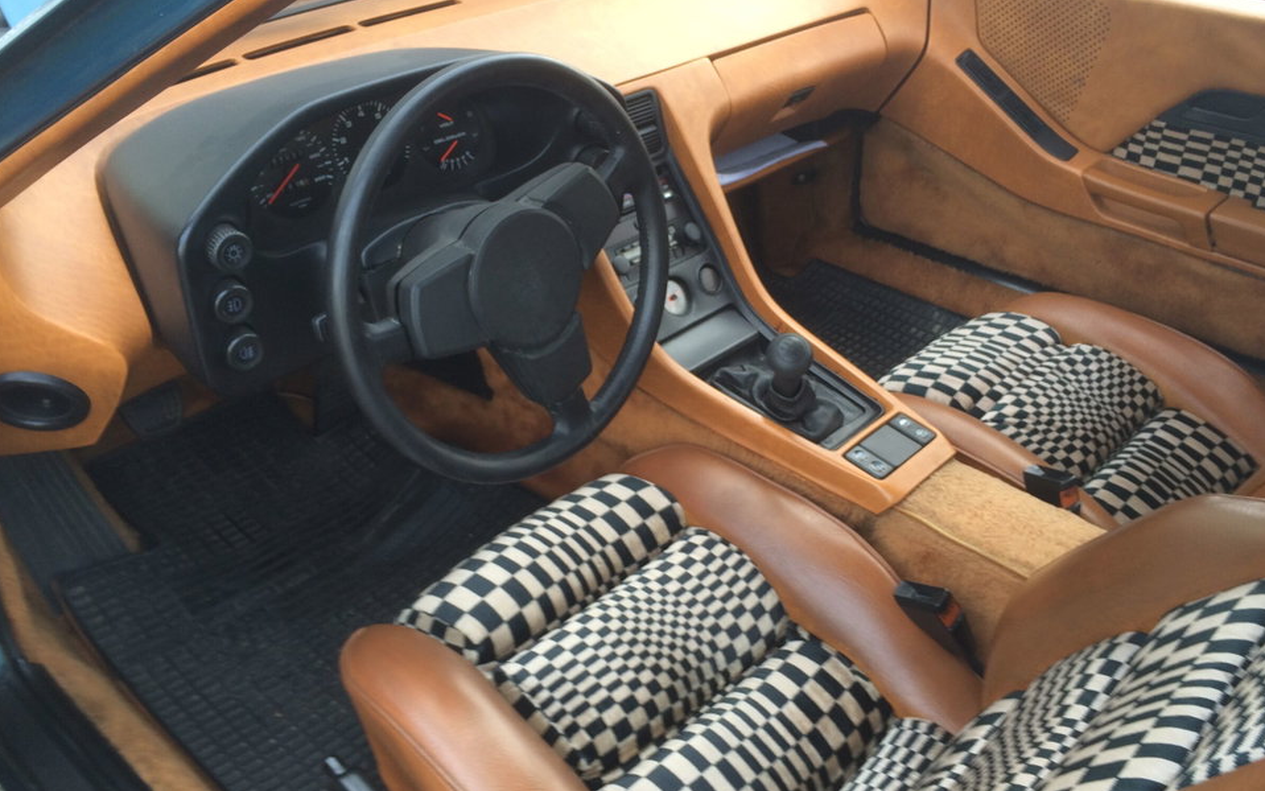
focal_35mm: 34
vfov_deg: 37.3
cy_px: 417
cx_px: 668
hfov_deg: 56.7
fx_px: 1172
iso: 40
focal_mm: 4.12
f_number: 2.2
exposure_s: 1/60
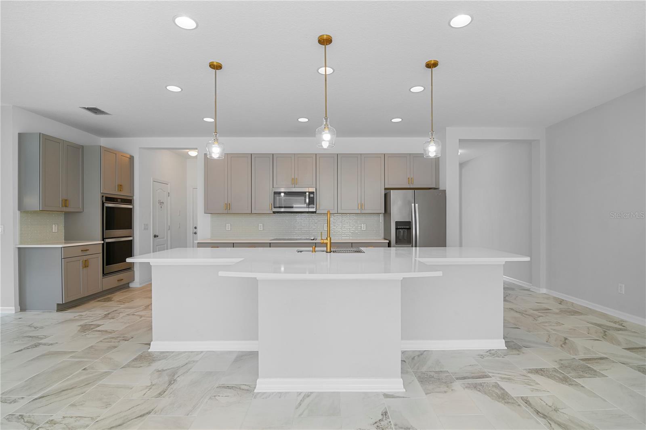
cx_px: 323
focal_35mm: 16
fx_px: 287
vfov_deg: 73.7
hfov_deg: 96.7
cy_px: 215
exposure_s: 1/5
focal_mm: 11
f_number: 8
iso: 100
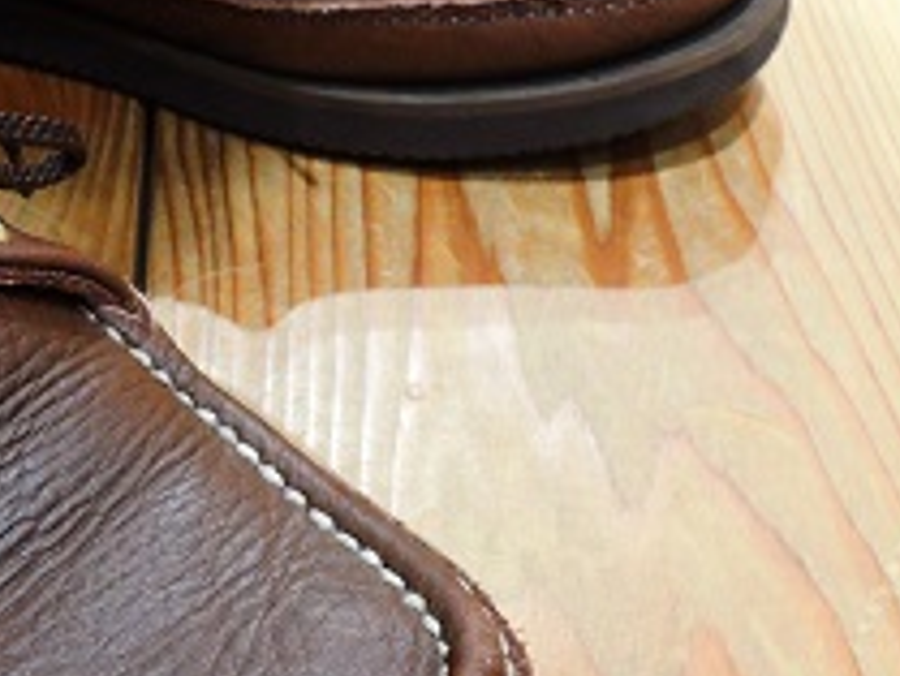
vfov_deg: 19.9
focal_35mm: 74
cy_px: 351
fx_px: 1925
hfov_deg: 25.8
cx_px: 155
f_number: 3
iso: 400
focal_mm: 5.5
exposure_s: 1/20
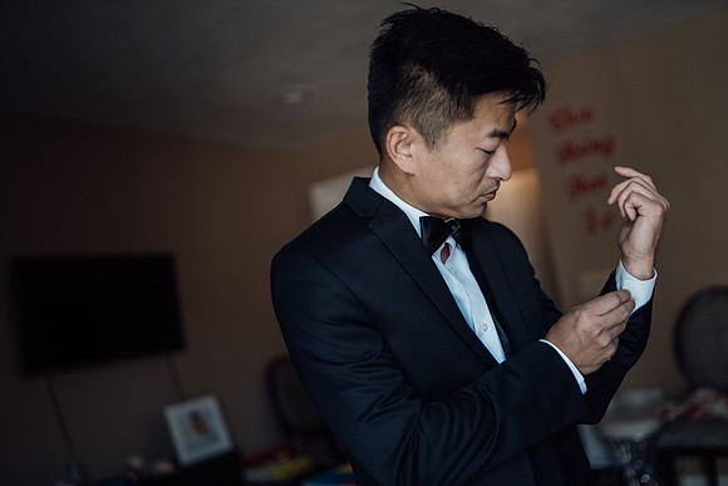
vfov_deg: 37.9
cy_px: 243
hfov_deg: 54.4
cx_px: 364
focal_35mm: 35
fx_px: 708
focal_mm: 35
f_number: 1.4
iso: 320
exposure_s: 1/640
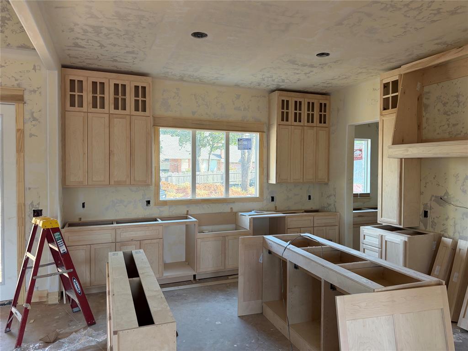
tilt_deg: -1.7
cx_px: 234
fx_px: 324
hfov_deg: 71.6
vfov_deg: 56.8
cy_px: 176
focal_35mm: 24
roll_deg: +0.2
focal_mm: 6.76
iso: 160
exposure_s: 1/125
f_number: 1.78
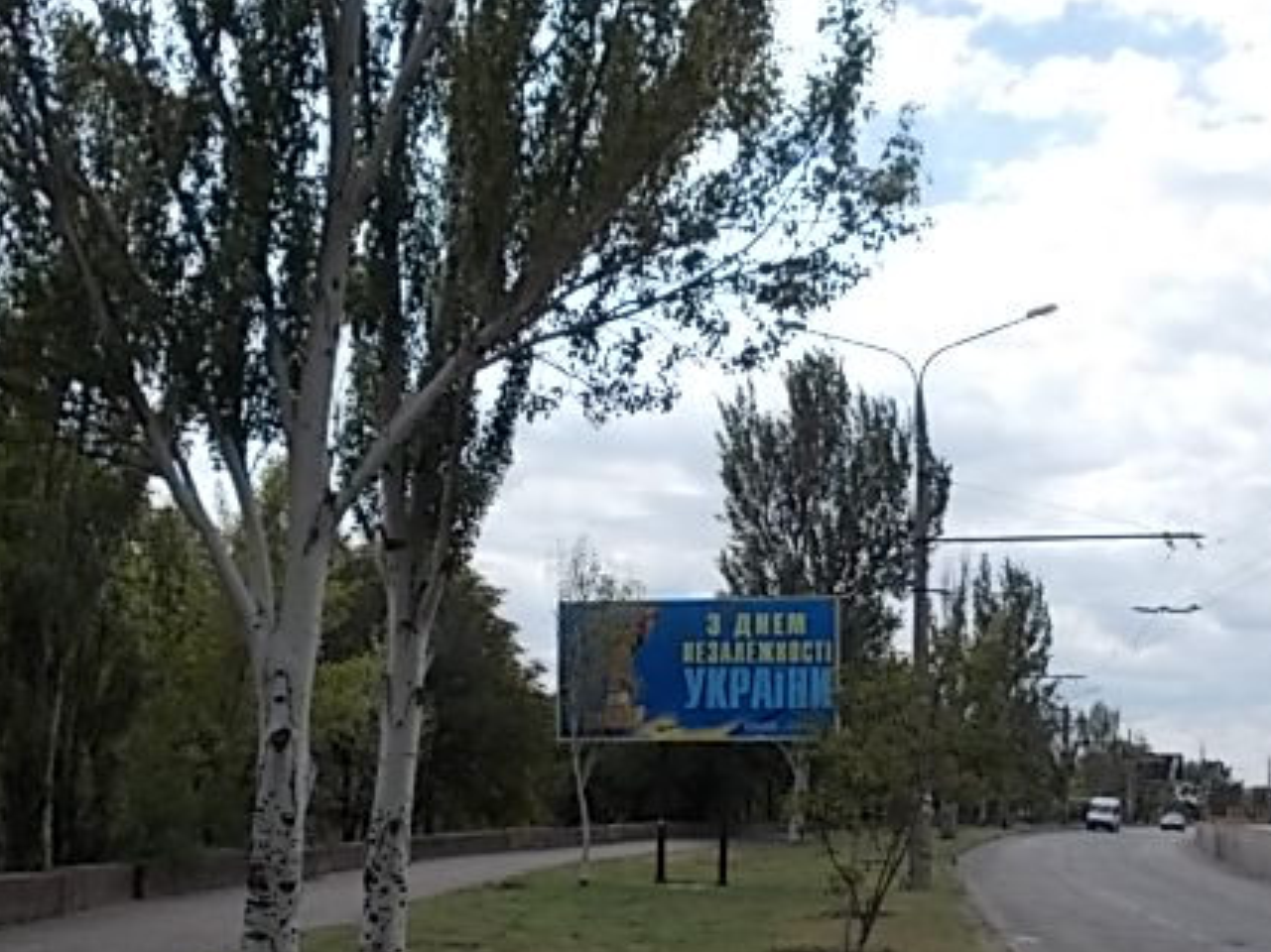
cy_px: 610
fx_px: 1542
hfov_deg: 44.7
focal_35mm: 42
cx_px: 697
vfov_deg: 34.1
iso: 80
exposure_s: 1/400
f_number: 5.4
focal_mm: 4
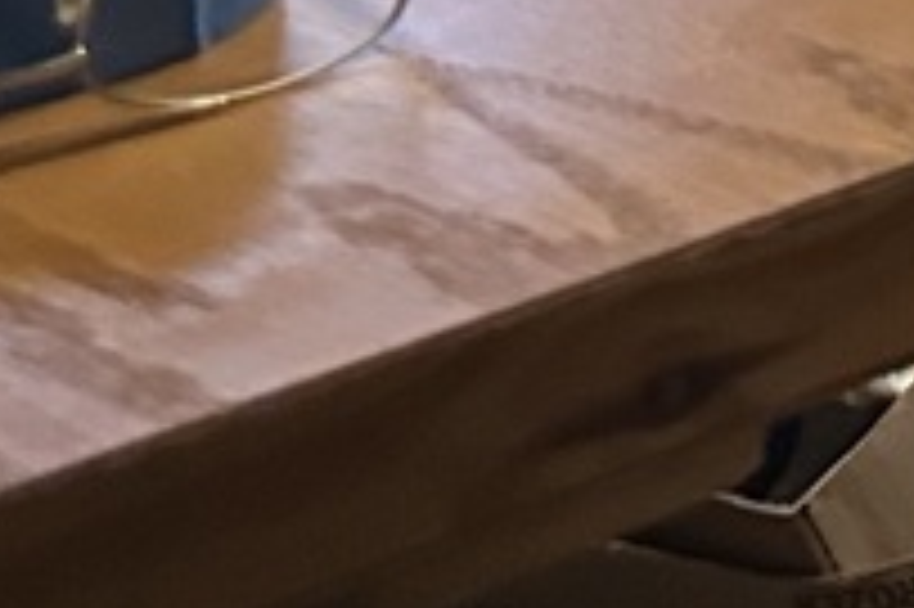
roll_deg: +2.1
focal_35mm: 177
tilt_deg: -2.7
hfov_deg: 10.1
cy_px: -1401
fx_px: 4490
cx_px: 2206
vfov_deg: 6.8
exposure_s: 1/60
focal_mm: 6.86
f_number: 1.78
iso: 640
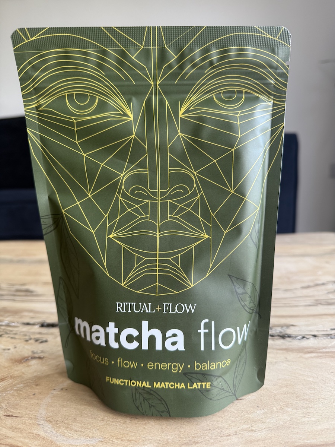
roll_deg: +1.0
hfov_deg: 56.8
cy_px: 224
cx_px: 168
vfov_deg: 71.6
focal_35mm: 24
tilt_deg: -10.2
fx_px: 310
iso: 160
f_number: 1.78
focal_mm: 6.76
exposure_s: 1/121
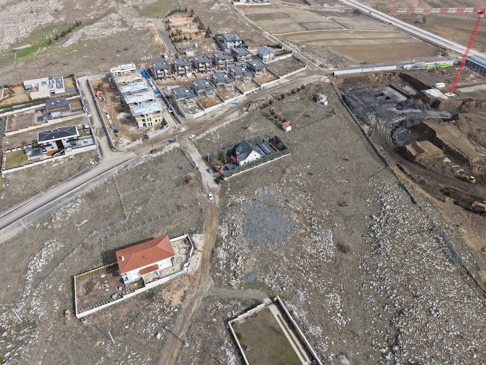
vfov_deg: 53.1
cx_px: 257
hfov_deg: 67.2
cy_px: 188
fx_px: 365
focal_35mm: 26
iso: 160
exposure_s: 1/3000
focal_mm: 8.67
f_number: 1.8
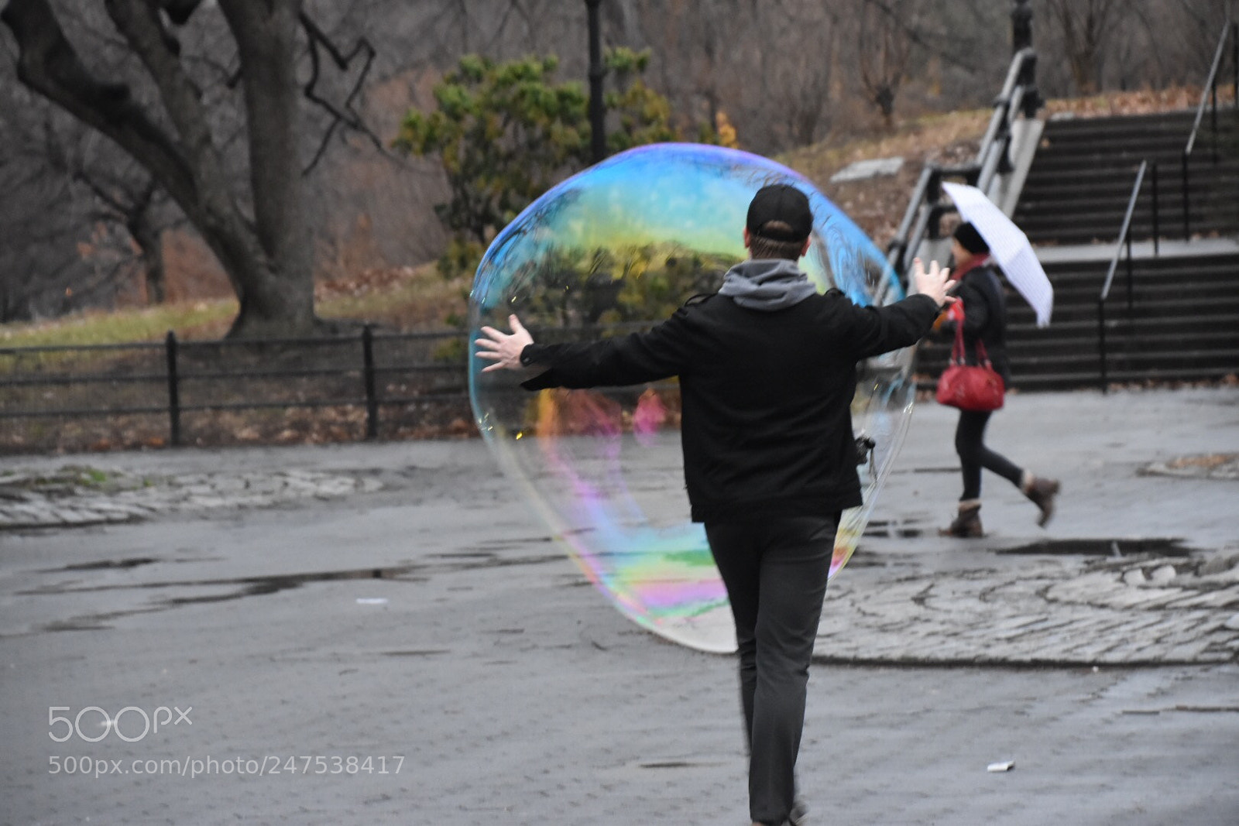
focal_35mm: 174
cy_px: 413
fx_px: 5989
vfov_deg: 7.9
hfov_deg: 11.8
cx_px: 620
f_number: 5.6
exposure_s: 1/60
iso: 2200
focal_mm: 116
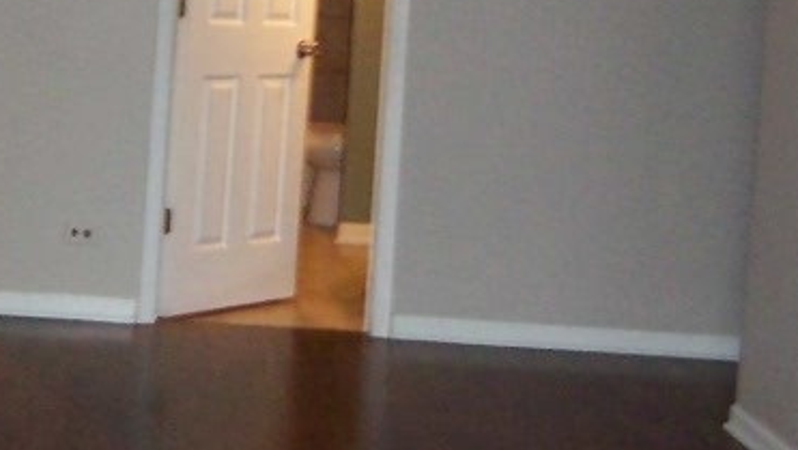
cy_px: -62
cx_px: 125
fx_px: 1715
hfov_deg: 25.6
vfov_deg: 14.5
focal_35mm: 81
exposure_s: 1/30
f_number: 2.8
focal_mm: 3.8
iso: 200
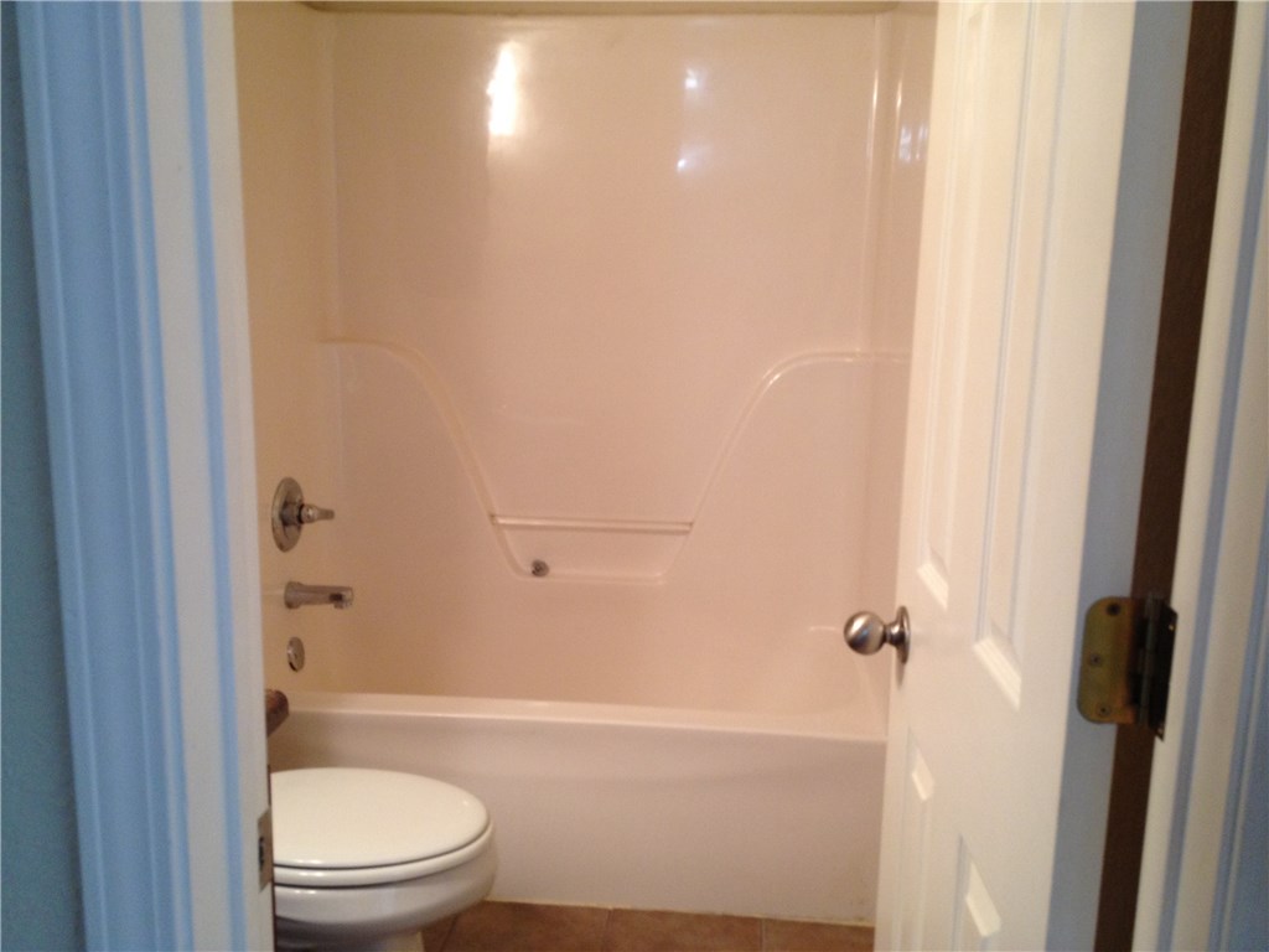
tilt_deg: -14.5
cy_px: 476
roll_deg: -0.1
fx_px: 1283
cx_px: 634
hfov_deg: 52.6
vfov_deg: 40.7
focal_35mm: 35
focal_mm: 4.28
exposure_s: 1/20
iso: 100
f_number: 2.4
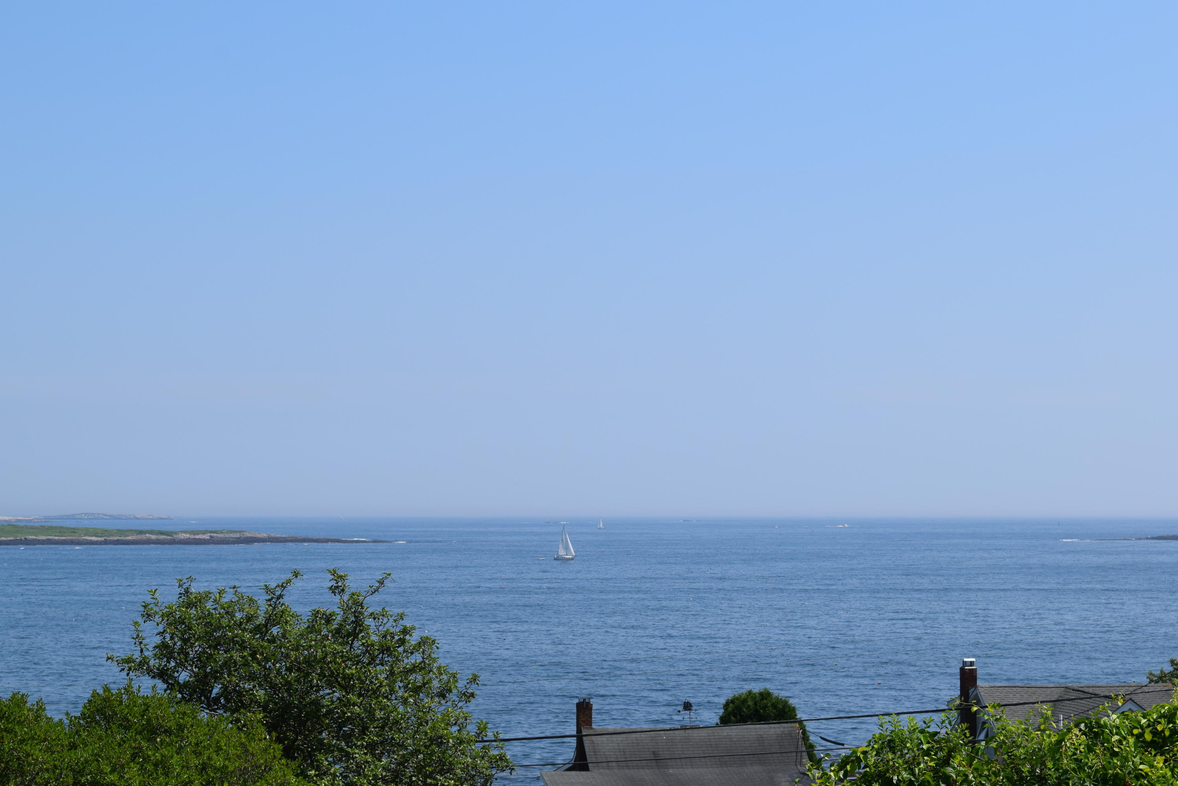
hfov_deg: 24.6
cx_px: 589
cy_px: 393
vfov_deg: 16.6
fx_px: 2699
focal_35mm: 82
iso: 200
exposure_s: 1/500
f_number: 11
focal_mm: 55
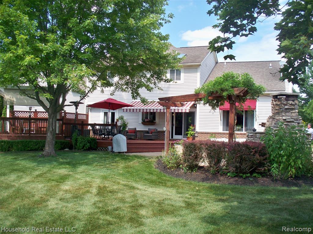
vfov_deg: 40.7
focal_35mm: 35
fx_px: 316
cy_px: 117
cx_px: 156
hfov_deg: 52.6
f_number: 2.8
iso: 80
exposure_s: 1/640
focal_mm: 7.54
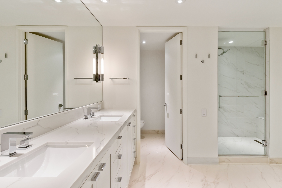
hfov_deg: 84.0
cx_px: 141
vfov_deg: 62.0
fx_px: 157
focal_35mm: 20
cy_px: 94
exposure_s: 1/13
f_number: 9
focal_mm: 20
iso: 400
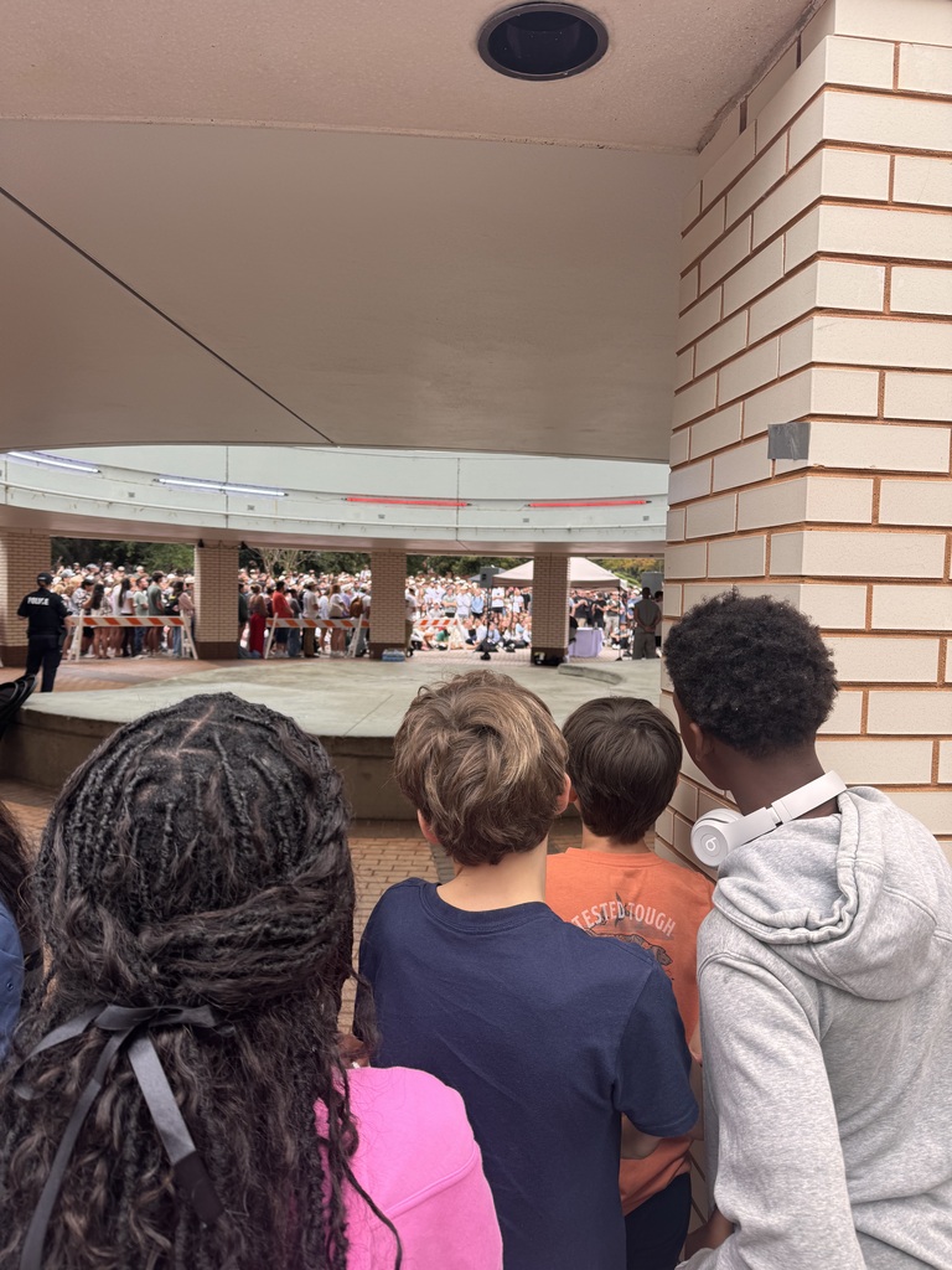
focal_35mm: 24
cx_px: 476
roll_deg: -0.7
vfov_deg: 71.6
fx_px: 880
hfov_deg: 56.8
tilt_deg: -3.5
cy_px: 635
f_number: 1.78
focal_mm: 6.76
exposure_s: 1/289
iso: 80
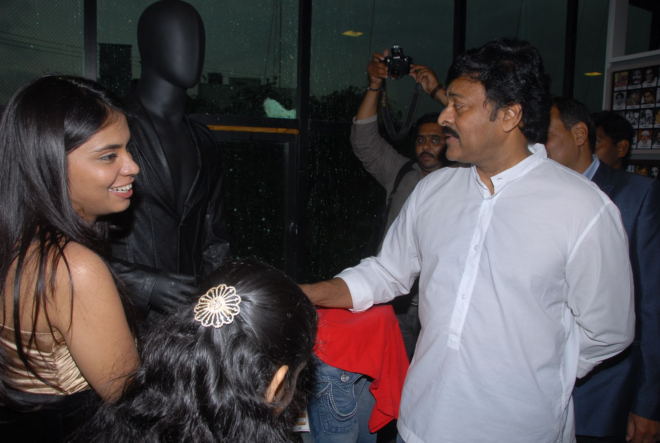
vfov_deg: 48.1
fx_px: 496
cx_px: 330
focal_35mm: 27
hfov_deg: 67.3
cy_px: 222
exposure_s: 1/125
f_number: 8
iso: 200
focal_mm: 18
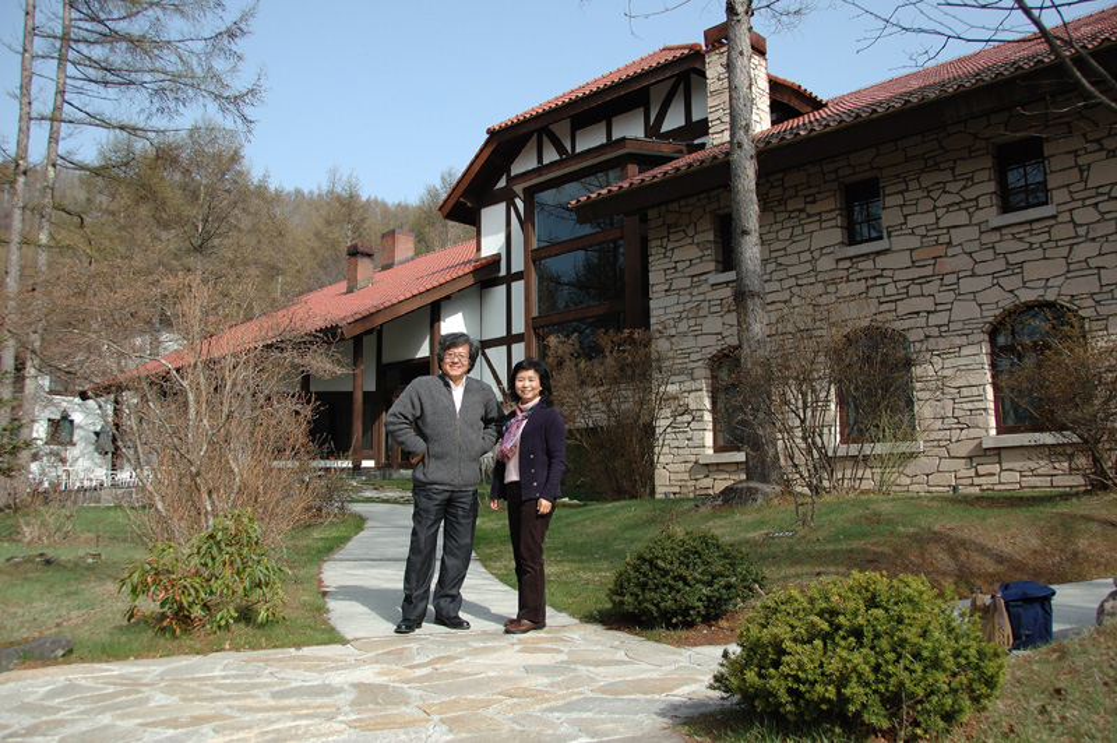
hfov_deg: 62.0
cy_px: 372
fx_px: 930
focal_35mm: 30
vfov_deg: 43.5
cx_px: 558
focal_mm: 20
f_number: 4
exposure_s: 1/1000
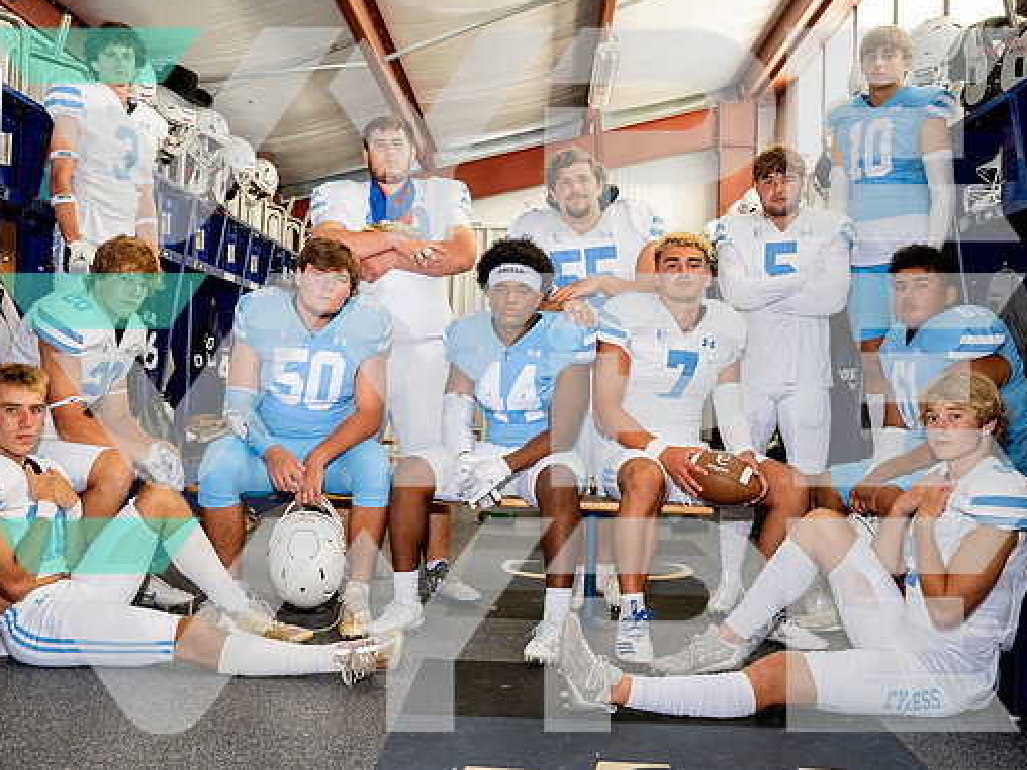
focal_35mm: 38
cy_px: 379
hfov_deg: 49.0
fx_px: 1127
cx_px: 506
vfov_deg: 37.7
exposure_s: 1/250
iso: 2000
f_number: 8
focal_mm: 31
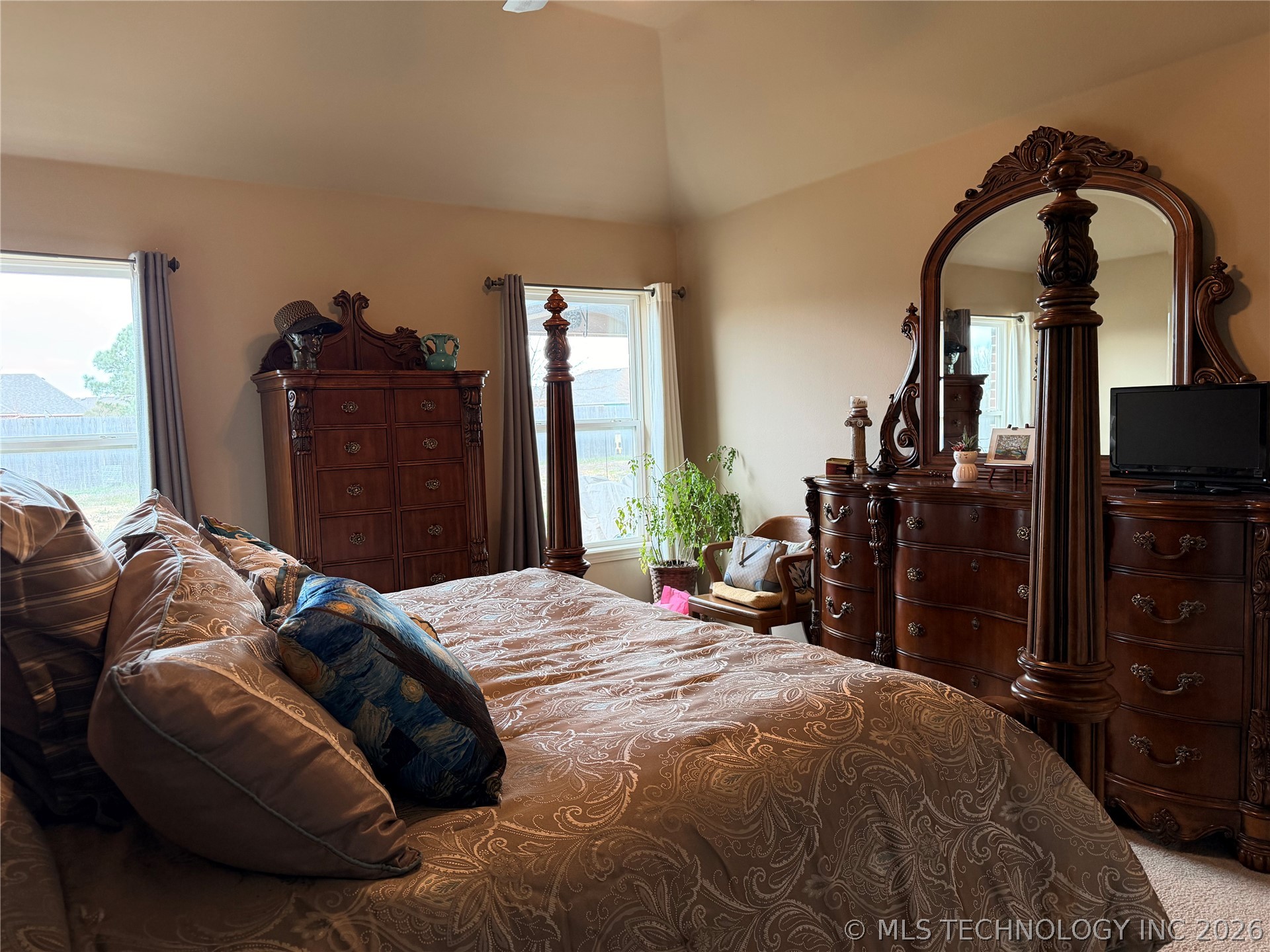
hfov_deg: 71.6
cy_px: 476
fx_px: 881
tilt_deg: -4.7
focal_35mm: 24
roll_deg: +2.7
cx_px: 635
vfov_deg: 56.8
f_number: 1.78
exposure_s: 1/60
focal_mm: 6.76
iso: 250
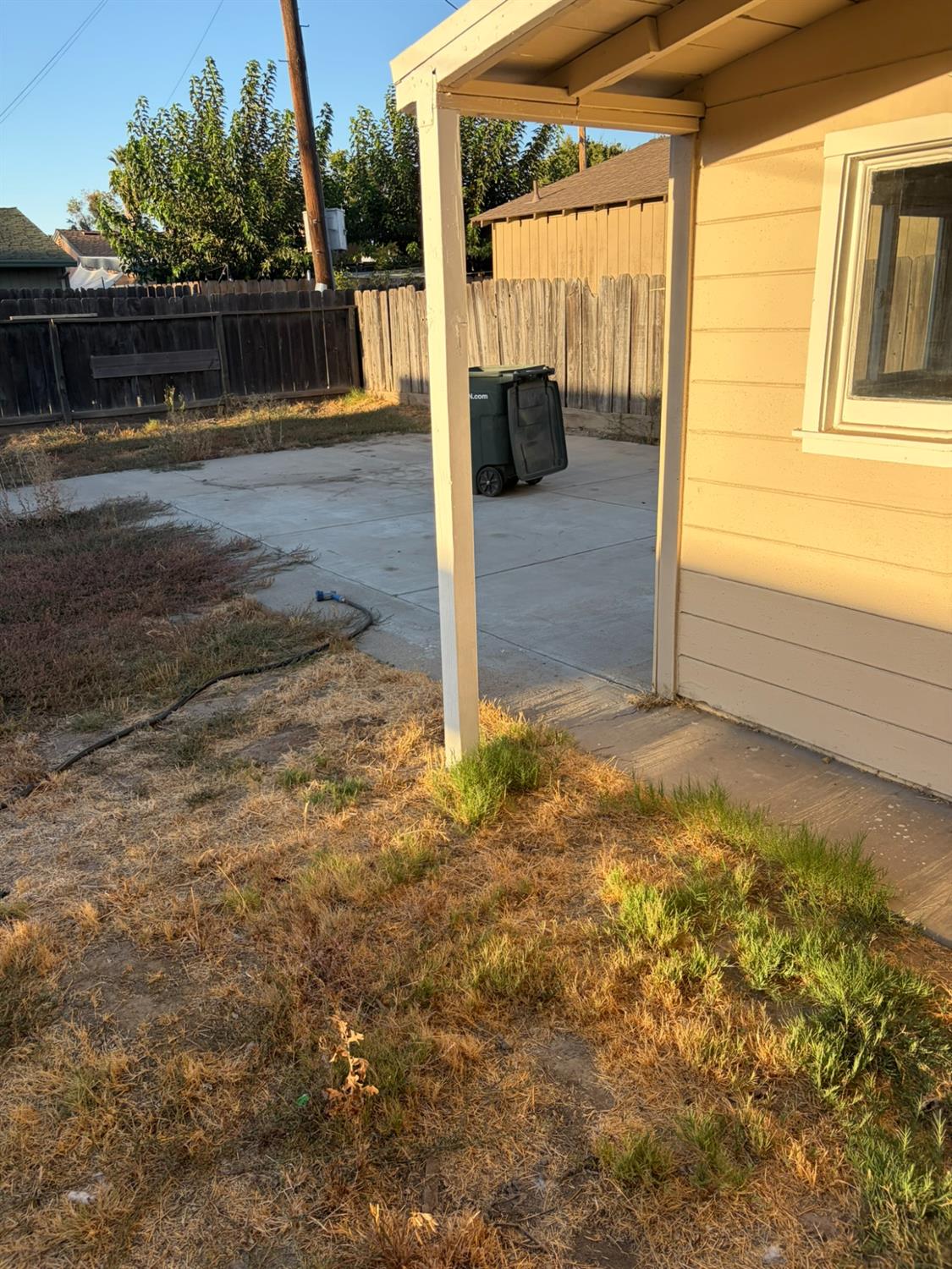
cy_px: 634
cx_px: 476
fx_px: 953
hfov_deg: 53.1
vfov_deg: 67.3
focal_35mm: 26
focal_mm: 5.96
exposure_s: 1/1048
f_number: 1.6
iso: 64
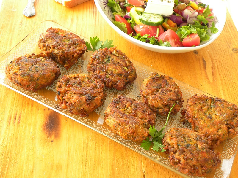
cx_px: 119
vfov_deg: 28.0
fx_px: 358
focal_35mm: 52
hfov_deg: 36.8
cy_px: 89
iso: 64
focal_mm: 9.2
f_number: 3.5
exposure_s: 1/81.7
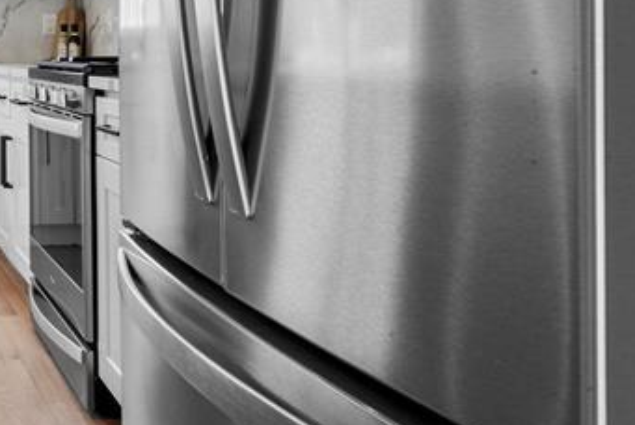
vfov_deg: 27.1
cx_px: -173
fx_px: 847
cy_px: 42
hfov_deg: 32.1
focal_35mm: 48
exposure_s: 1/3
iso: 400
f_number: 22
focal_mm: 16
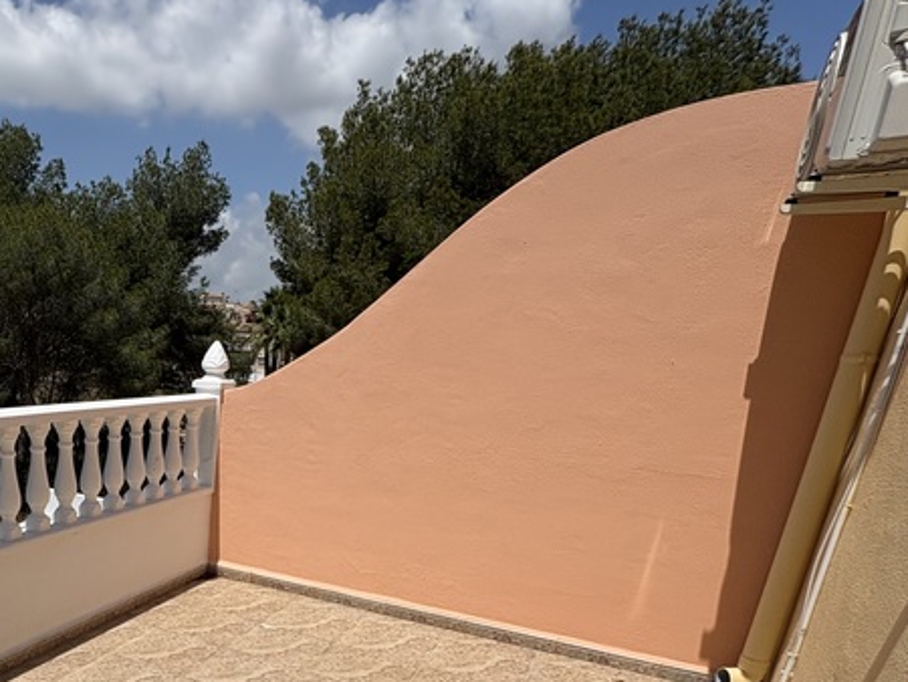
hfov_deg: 55.4
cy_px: 564
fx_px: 735
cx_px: 99
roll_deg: -1.1
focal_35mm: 28
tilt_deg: -15.6
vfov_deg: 46.6
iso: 50
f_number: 2.2
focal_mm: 2.22
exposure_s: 1/4630
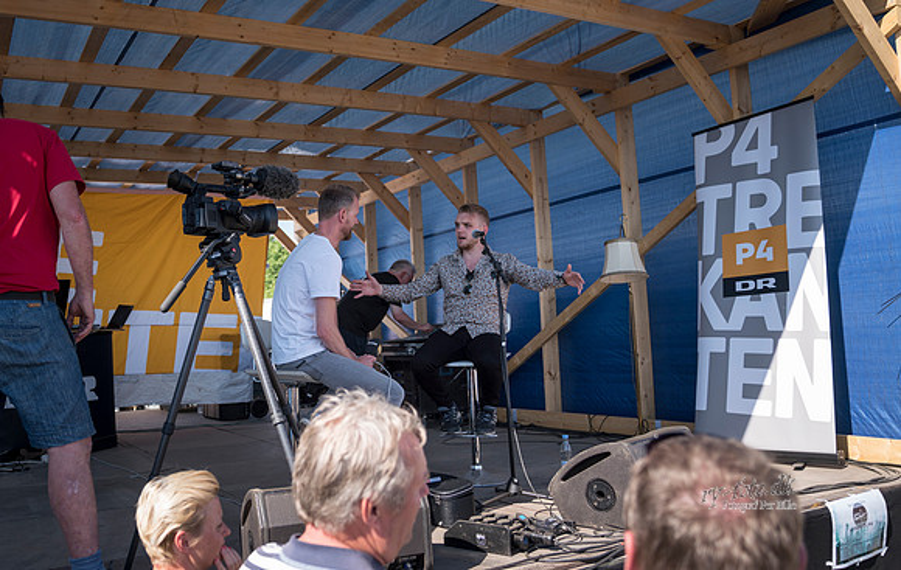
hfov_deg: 58.3
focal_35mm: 32
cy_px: 273
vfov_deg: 39.5
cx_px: 329
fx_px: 794
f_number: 2.8
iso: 100
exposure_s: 1/640
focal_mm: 25
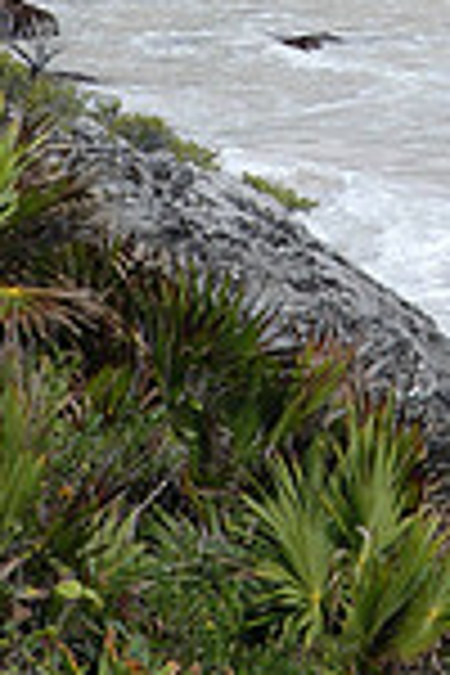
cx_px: 344
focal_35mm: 405
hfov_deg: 3.4
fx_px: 7593
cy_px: -302
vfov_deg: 5.1
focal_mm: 90
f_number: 7.1
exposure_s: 1/750
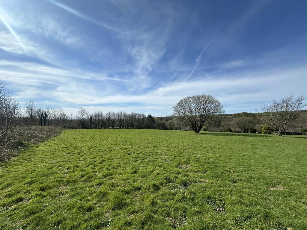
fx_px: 124
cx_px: 154
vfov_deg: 85.7
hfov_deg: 102.1
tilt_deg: +1.8
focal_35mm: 14
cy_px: 115
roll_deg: +0.4
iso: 50
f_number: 2.2
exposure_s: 1/3509
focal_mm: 2.22
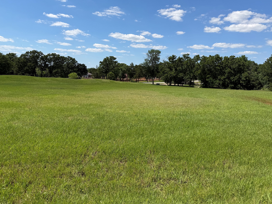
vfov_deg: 54.9
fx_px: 196
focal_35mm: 25
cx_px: 136
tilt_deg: -6.1
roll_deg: -2.2
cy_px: 98
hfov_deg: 69.4
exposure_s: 1/4975
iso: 80
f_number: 1.78
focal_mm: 6.76
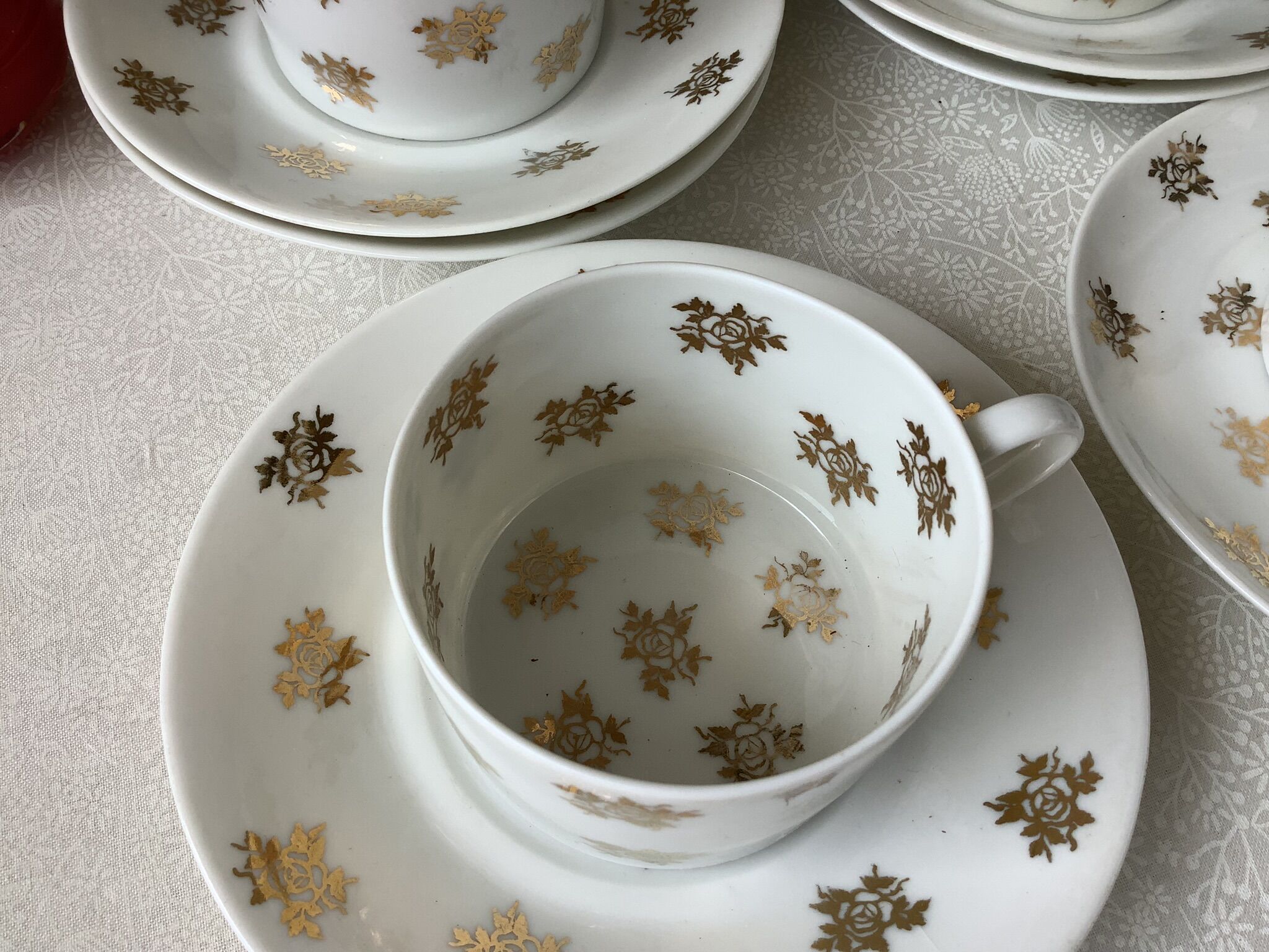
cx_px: 634
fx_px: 1136
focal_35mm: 31
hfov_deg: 58.4
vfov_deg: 45.4
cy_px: 476
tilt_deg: -57.2
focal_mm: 3.3
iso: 25
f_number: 2.4
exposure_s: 1/276
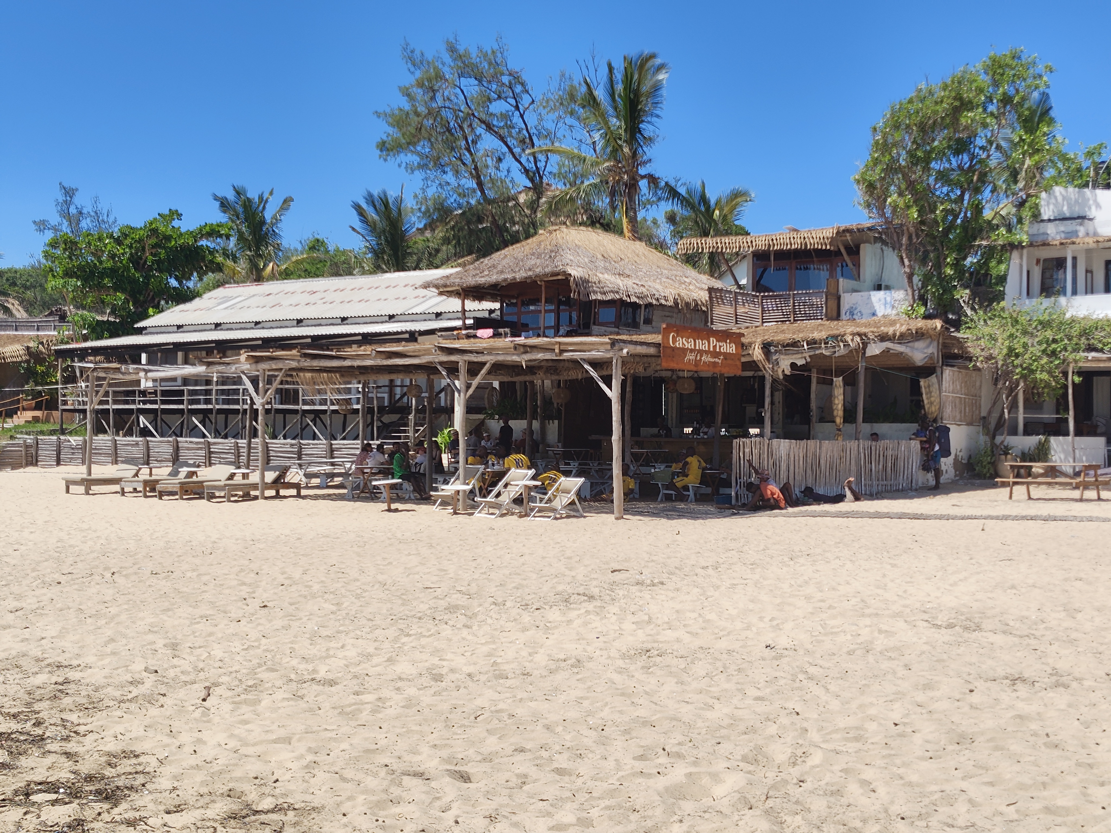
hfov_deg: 38.2
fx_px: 1605
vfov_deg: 29.1
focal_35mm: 50
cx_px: 556
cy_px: 416
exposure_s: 1/968
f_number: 1.88
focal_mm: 5.56
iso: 50
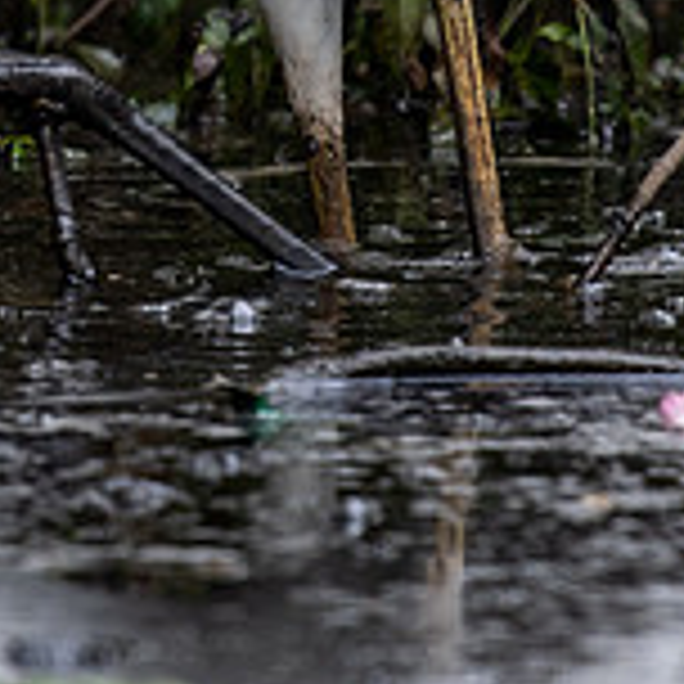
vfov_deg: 0.7
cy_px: -254
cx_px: 110
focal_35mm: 2431
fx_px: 54346
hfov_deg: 0.7
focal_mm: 410
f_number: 5.6
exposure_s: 1/250
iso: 250
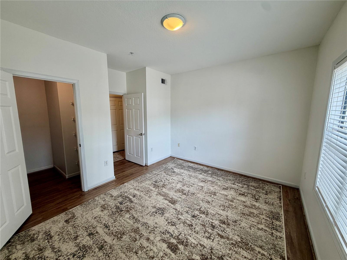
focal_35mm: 14
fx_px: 140
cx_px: 174
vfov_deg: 85.7
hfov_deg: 102.1
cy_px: 130
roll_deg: +0.4
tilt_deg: -7.6
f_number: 2.2
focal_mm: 2.22
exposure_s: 1/120
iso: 100
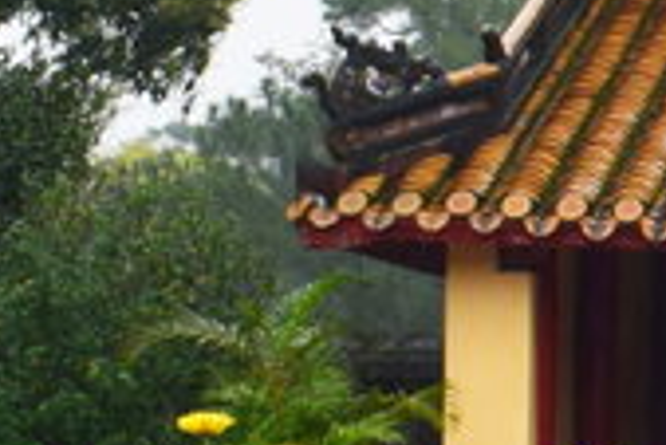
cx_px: 1324
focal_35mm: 192
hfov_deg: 9.9
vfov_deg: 7.2
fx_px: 3555
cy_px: 221
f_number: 8
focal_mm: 18
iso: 400
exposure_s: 1/60
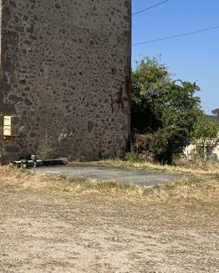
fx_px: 502
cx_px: -22
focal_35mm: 62
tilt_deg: +4.8
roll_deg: -2.0
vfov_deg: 30.0
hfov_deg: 23.1
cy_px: 73
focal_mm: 5.1
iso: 50
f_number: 1.6
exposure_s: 1/4310
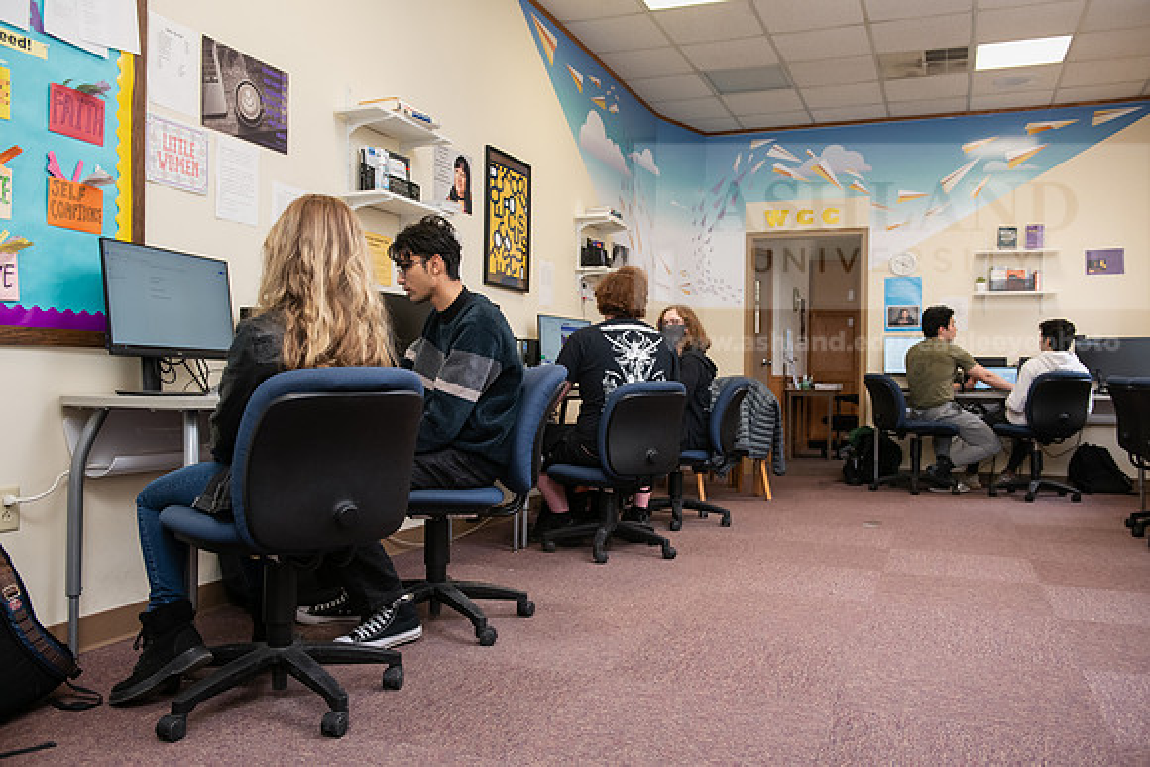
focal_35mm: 31
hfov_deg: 60.3
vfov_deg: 42.3
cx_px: 575
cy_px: 384
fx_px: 990
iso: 1600
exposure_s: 1/200
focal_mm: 31
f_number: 4.5
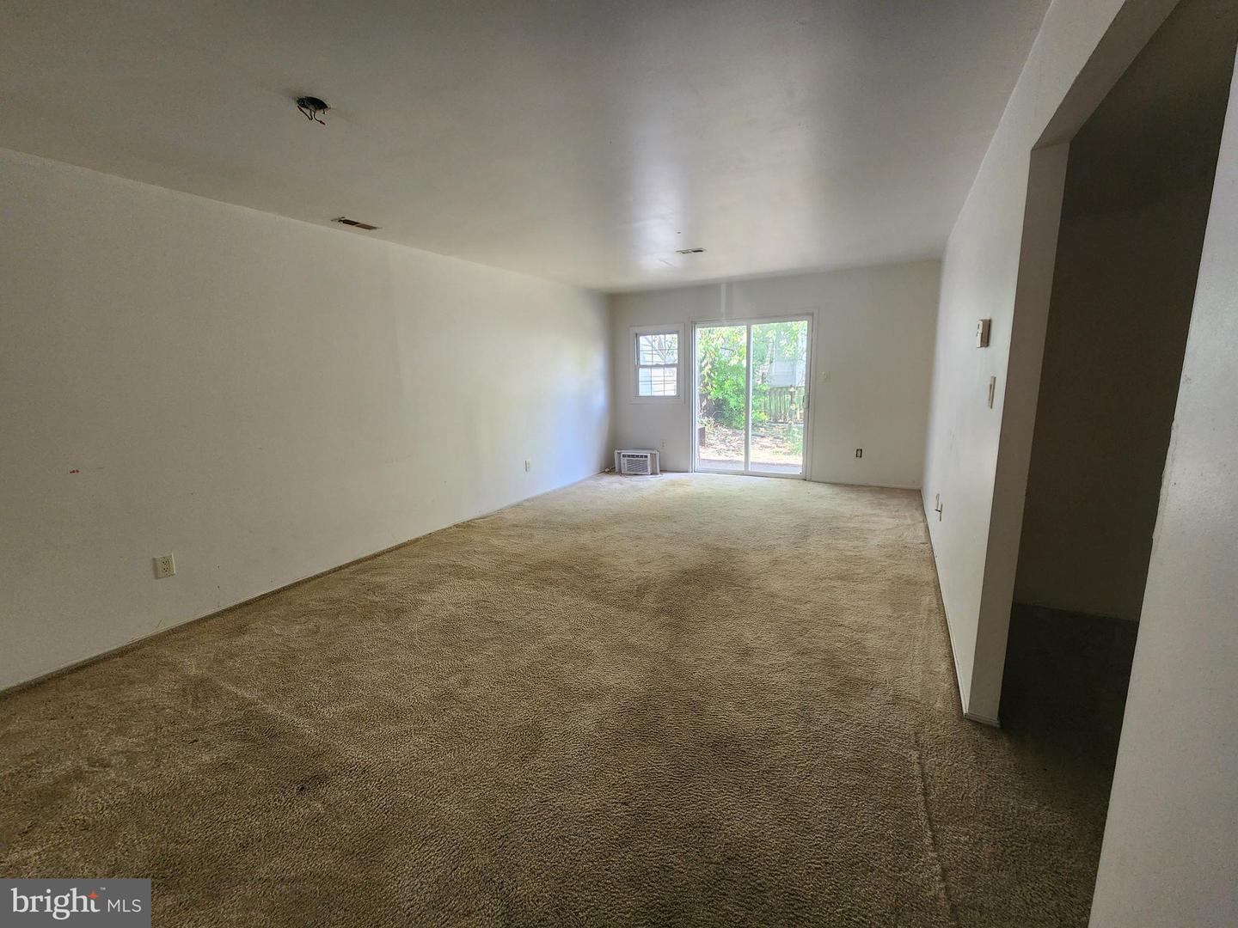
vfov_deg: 89.9
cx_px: 619
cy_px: 464
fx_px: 465
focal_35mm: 13
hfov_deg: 106.2
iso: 160
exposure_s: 1/60
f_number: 2.2
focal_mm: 2.2
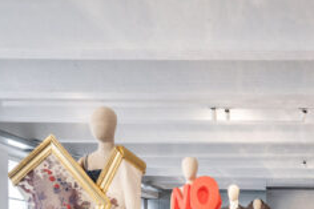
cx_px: 319
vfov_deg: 23.3
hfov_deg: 33.0
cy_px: 219
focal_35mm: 55
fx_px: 479
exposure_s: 1.6
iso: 200
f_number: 16
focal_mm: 26
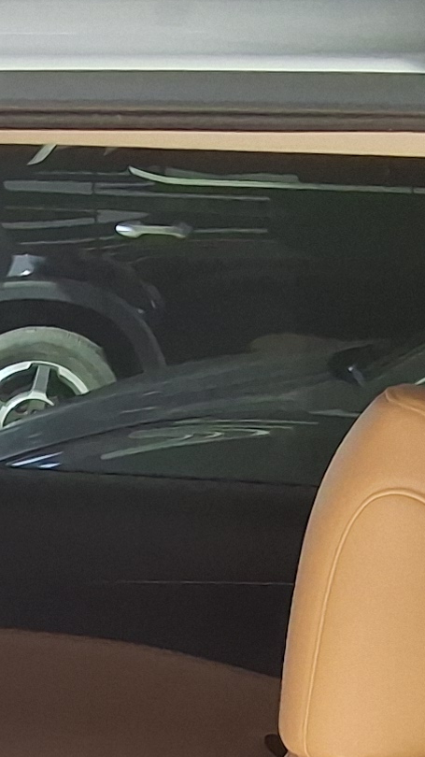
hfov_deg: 9.4
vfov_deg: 16.1
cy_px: 1102
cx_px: -314
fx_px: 2467
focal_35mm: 123
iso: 32
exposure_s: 1/60
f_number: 1.9
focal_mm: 2.91
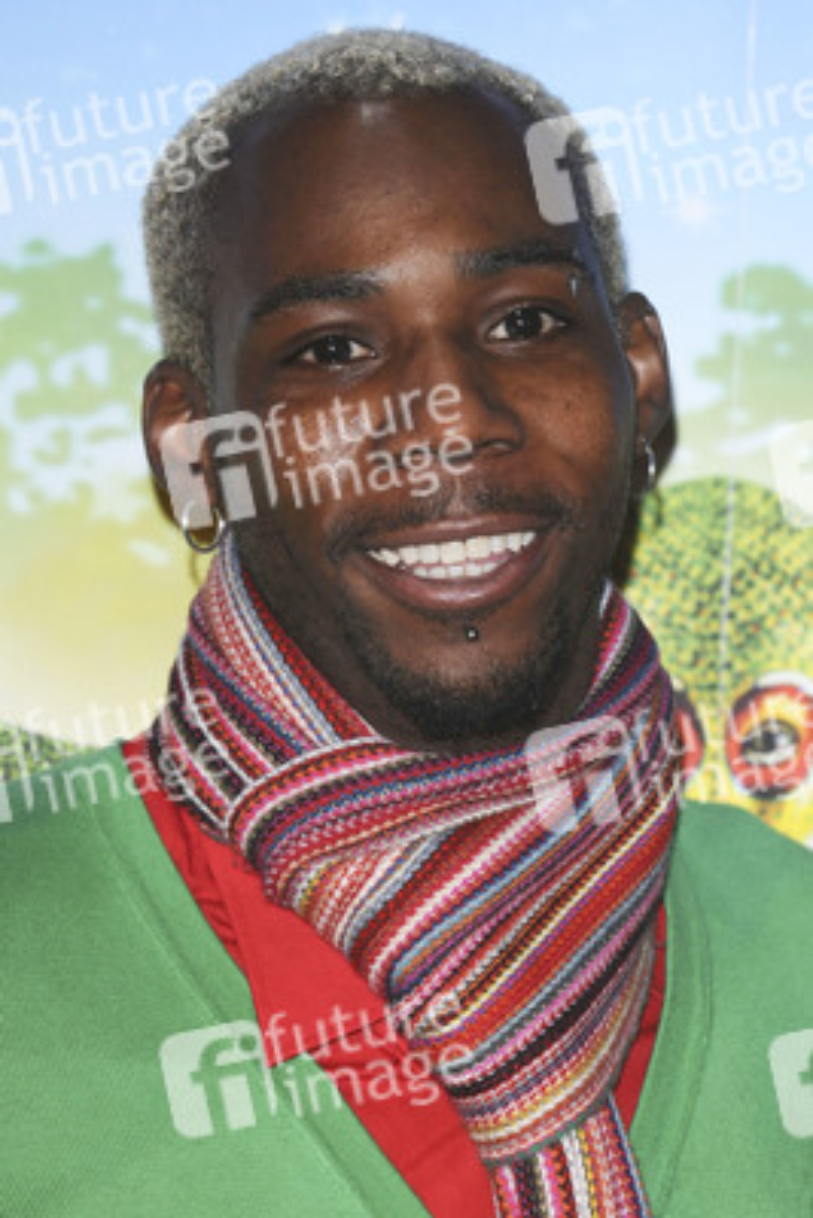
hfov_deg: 7.0
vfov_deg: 10.5
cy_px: 609
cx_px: 406
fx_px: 6599
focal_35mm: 195
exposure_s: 1/250
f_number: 5.6
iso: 320
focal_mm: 130
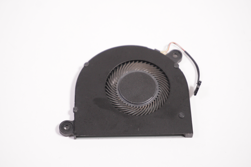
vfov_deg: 18.9
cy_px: 84
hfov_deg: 28.1
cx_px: 126
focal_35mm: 72
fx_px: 502
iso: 1600
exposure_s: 1/250
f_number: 5.6
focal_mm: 48
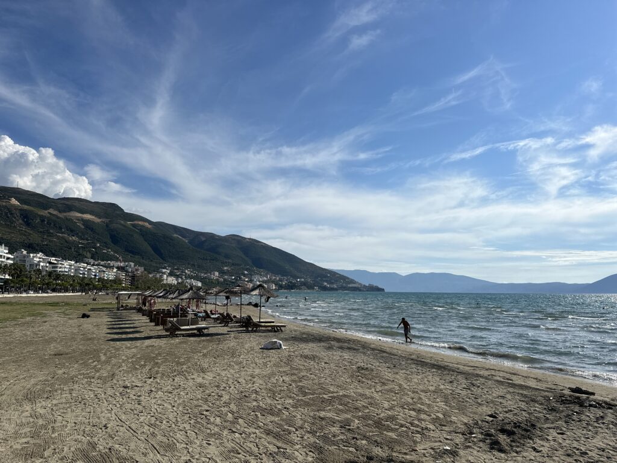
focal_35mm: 24
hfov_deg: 71.6
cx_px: 308
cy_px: 232
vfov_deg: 56.8
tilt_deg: +7.3
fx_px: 428
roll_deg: -0.5
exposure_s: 1/13699
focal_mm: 6.86
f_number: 1.78
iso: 80
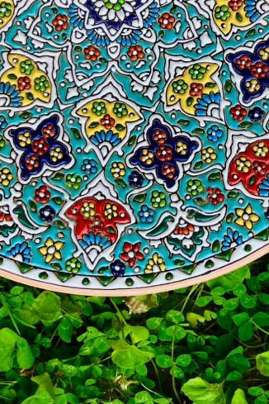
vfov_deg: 31.1
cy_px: 29
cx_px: 114
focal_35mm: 61
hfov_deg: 22.2
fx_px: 684
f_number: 1.8
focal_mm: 3.99
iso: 50
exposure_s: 1/121
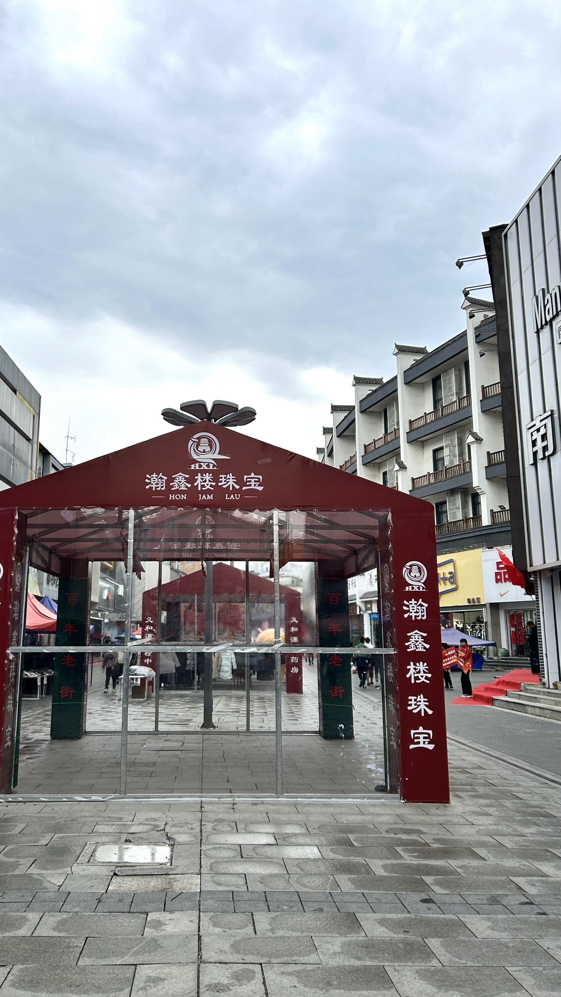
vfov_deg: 66.1
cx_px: 197
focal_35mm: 29
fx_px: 767
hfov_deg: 39.8
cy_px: 502
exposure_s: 1/2083
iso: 50
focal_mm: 5.7
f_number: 1.5
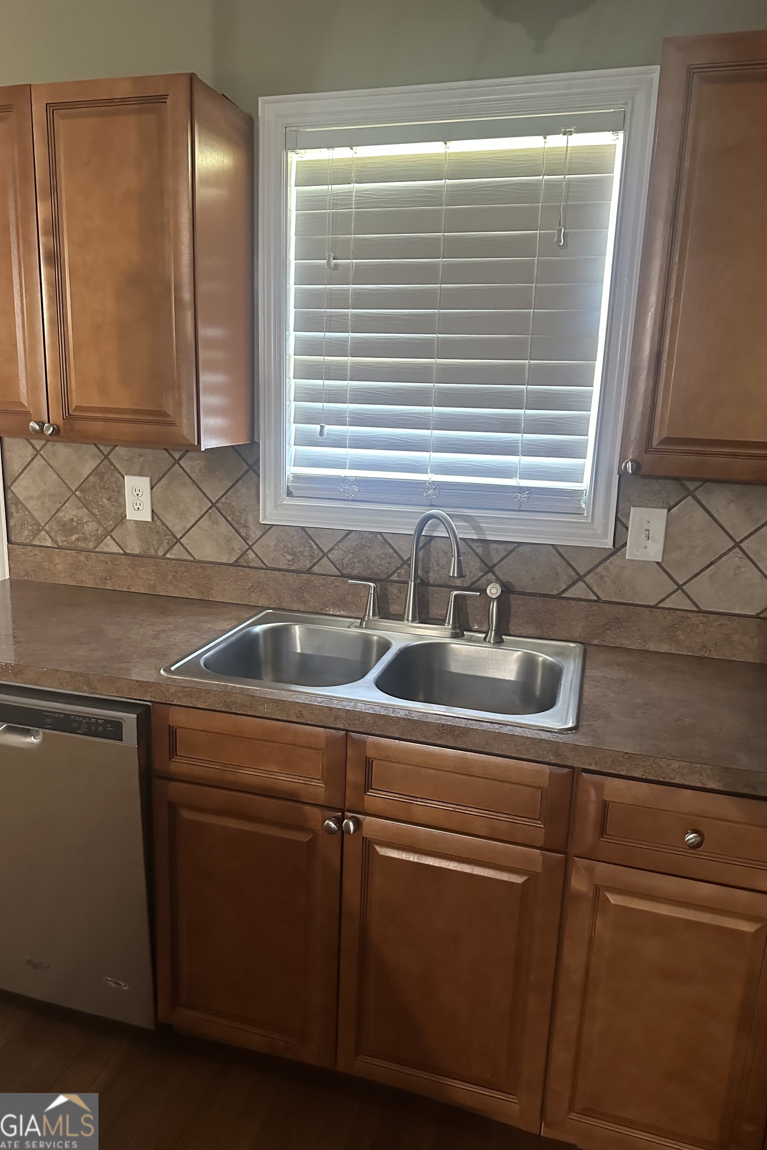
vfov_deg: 71.5
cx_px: 358
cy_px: 574
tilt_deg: -10.2
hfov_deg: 51.3
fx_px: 799
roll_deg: -3.8
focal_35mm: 25
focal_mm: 6.86
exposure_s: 1/60
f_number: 1.78
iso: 800
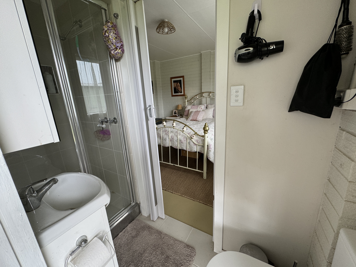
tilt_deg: -14.4
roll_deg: +2.9
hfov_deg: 102.1
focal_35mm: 14
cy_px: 134
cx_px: 178
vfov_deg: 85.7
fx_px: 144
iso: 125
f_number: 2.2
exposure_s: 1/99
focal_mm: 2.22
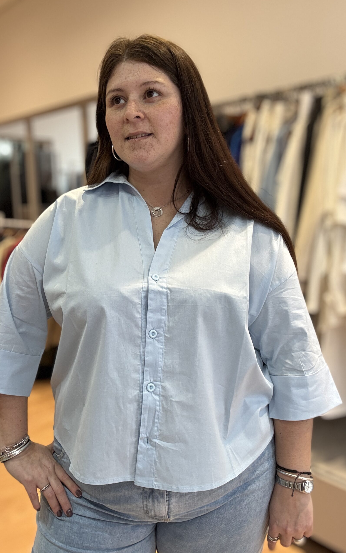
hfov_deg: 39.4
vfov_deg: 59.7
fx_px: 483
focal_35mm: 32
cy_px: 276
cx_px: 149
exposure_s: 1/50
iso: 80
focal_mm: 2.69
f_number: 1.9
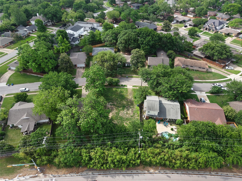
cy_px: 90
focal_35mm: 24
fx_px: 168
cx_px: 121
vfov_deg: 56.8
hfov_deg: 71.6
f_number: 1.8
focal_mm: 8.67
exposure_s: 1/1000
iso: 100
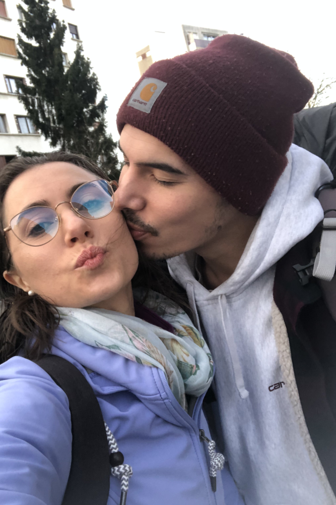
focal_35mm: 34
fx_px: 476
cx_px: 152
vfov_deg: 55.8
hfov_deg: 38.8
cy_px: 250
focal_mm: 2.87
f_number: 2.2
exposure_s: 1/120
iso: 160
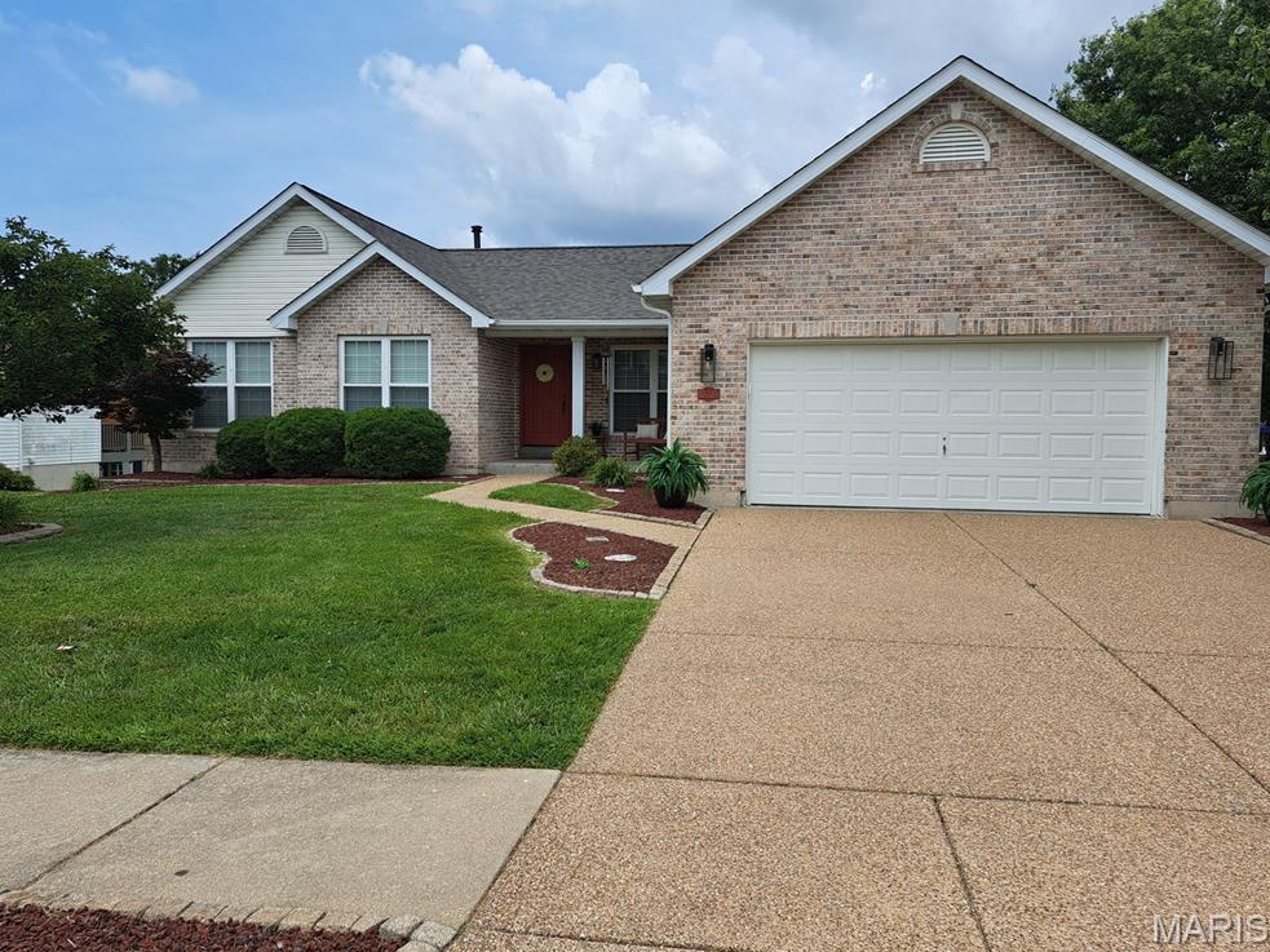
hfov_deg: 69.4
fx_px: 917
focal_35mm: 25
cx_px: 620
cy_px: 460
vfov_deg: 54.9
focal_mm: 5.23
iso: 50
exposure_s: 1/1263
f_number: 1.8
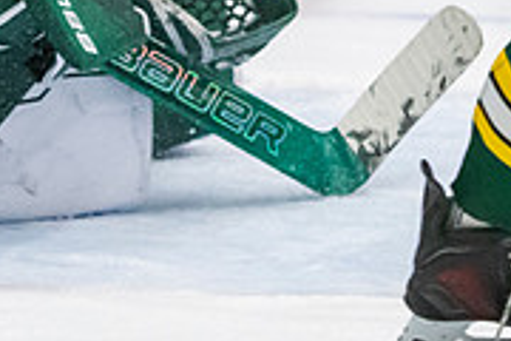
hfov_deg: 3.0
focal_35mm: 693
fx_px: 9836
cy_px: -284
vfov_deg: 2.0
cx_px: 127
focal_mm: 105
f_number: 3.2
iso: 2500
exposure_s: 1/640
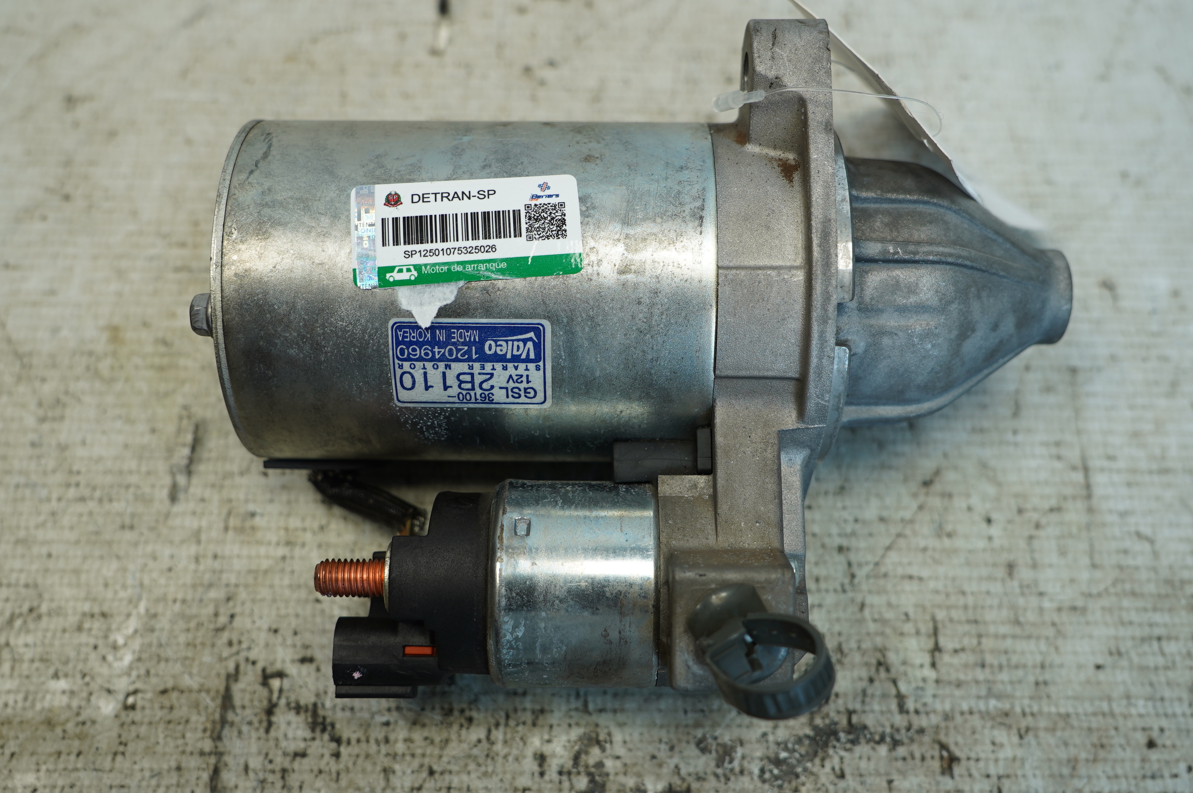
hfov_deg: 53.2
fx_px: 1192
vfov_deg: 36.8
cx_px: 596
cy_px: 396
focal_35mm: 36
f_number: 4
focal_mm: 24
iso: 125
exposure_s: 1/60
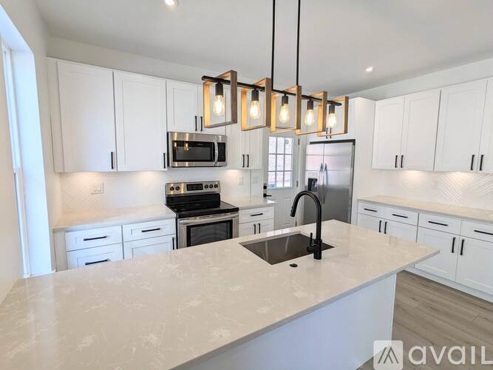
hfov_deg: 94.5
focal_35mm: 16
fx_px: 228
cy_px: 185
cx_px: 246
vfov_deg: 78.1
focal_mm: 2.35
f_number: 2.2
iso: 49
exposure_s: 1/187
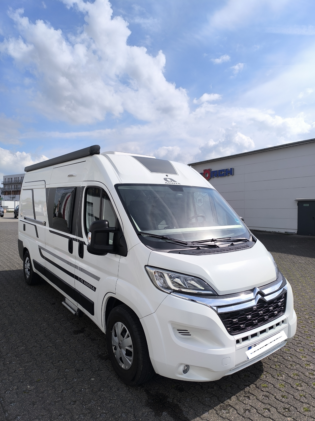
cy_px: 210
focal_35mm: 23
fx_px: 279
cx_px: 158
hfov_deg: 58.9
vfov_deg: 73.9
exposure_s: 1/1199
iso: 50
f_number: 1.65
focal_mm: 6.14
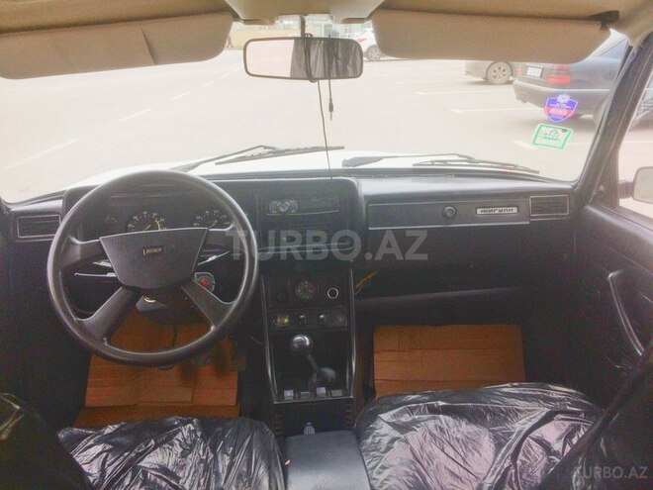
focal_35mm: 29
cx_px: 326
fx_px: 547
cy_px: 245
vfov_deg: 48.2
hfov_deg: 61.7
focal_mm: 4.15
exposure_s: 1/50
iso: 40
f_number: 2.2
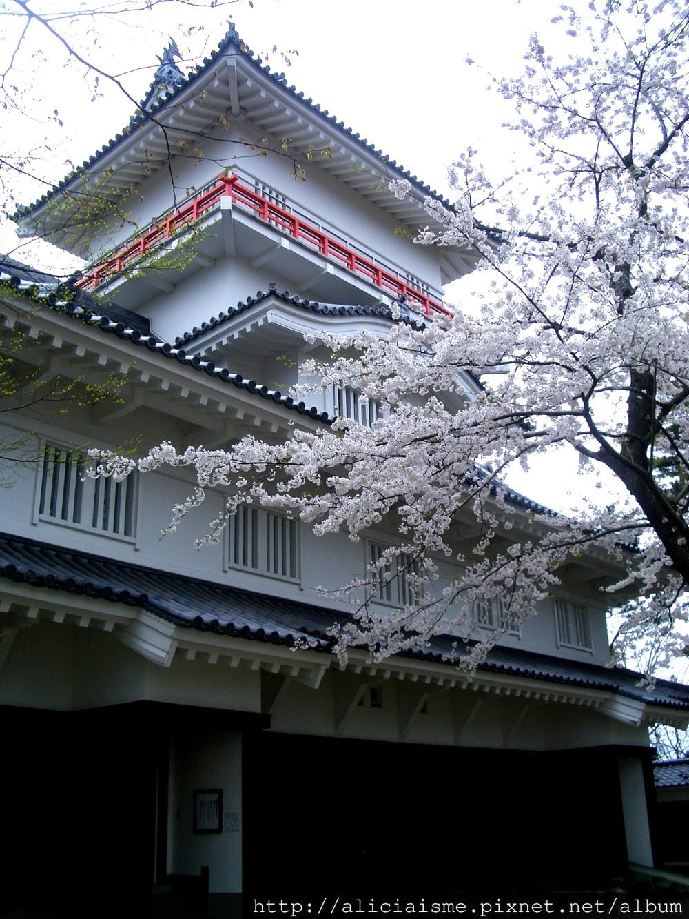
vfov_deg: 52.6
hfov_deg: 40.7
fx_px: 929
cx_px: 344
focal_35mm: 35
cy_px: 460
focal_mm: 5.8
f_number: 4.3
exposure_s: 1/200
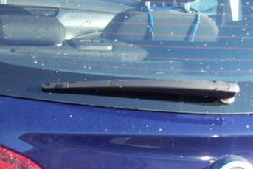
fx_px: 921
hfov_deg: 15.6
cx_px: 134
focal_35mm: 131
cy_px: 184
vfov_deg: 10.4
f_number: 2.7
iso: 80
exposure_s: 1/152
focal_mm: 6
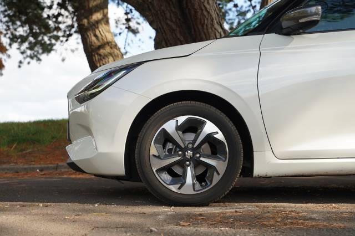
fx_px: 624
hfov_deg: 31.8
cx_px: 178
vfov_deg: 21.4
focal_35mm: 63
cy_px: 118
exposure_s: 1/100
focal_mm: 63.3
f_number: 4.5
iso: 100
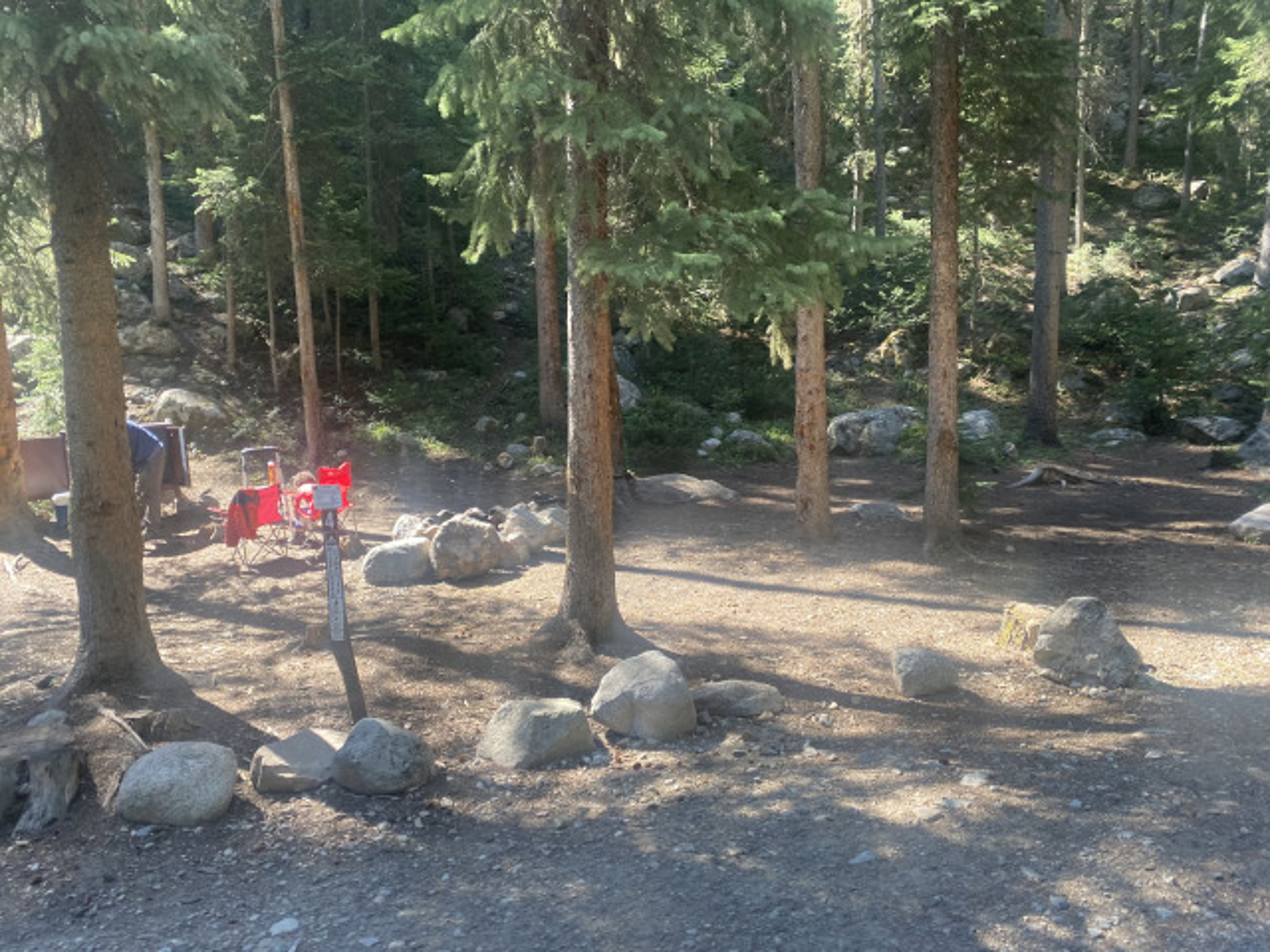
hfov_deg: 67.3
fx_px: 954
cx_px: 635
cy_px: 476
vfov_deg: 53.1
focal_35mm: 26
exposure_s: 1/122
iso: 40
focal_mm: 4.25
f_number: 1.8
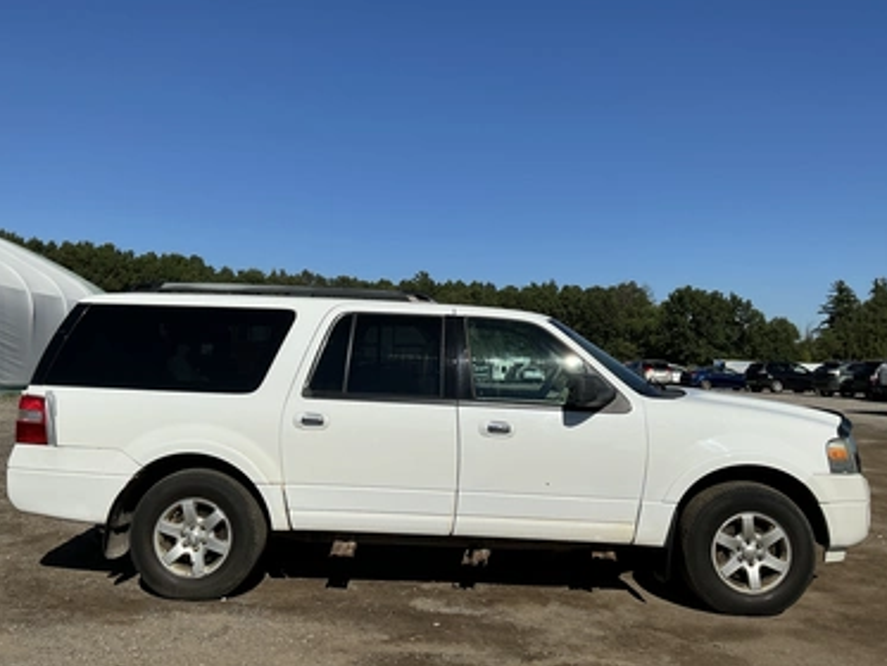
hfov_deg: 59.9
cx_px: 447
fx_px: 769
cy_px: 319
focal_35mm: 30
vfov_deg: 46.8
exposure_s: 1/4785
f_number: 1.8
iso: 25
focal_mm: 3
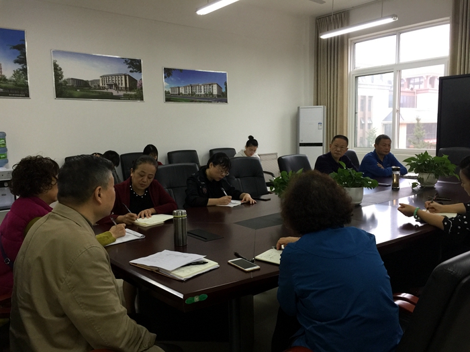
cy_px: 176
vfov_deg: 48.2
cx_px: 235
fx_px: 394
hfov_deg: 61.7
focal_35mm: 29
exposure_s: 1/33
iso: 64
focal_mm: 4.15
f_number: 2.2
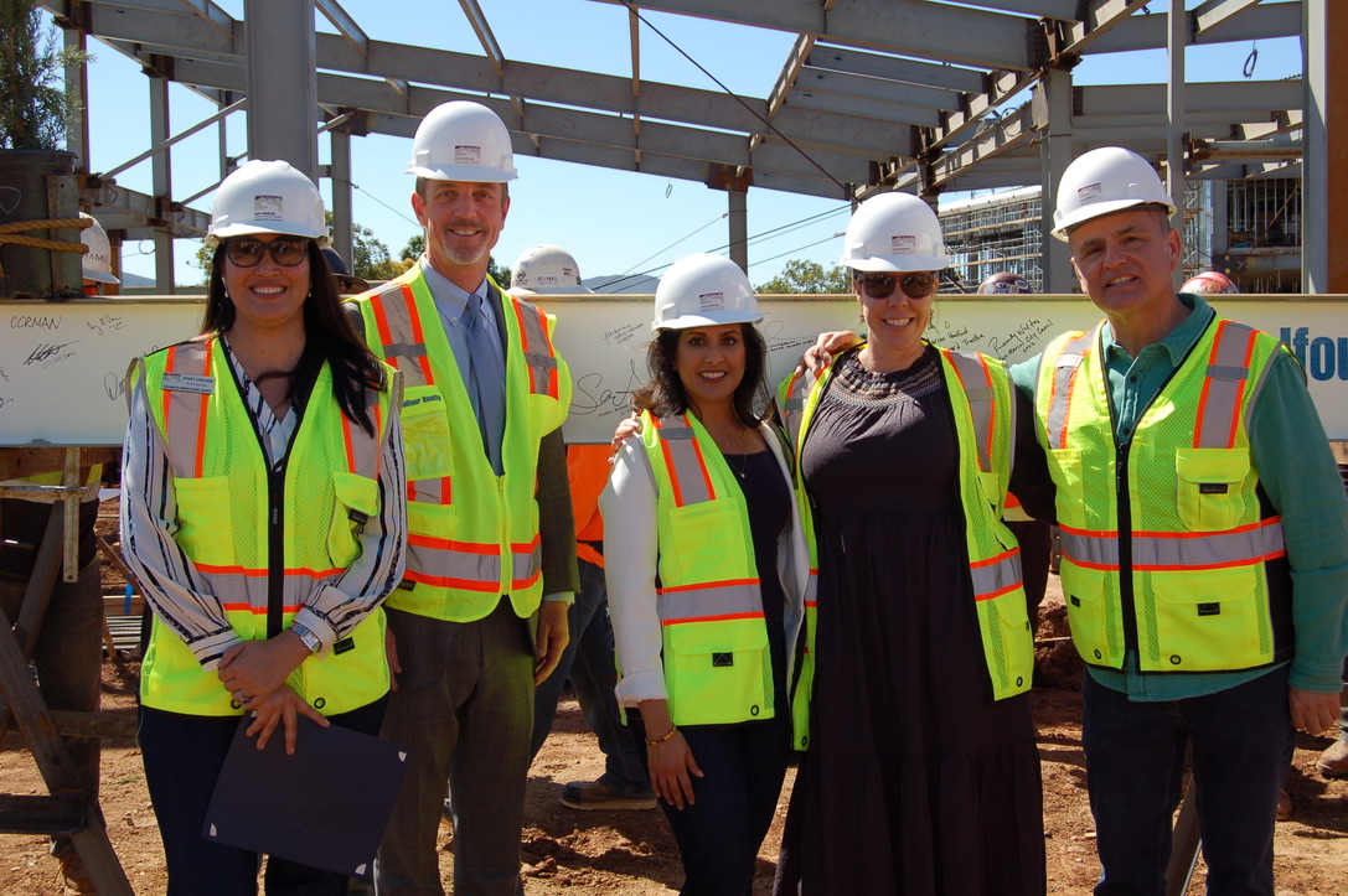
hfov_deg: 43.6
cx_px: 674
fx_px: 1684
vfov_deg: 29.8
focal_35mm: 45
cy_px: 448
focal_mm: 30
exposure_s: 1/320
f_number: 9
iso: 200
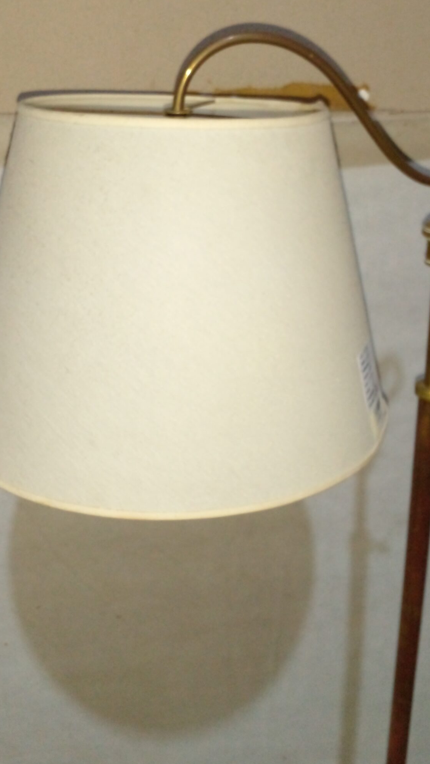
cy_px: 342
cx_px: 249
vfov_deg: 52.7
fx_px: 770
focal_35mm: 38
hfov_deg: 31.1
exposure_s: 1/33.3
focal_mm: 3.6
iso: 250
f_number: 1.9
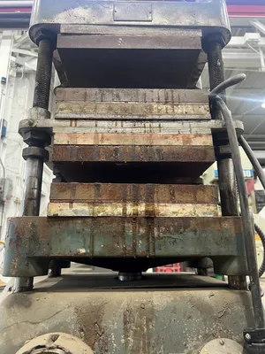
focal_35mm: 26
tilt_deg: +17.1
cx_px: 132
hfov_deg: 53.1
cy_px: 177
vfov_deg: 67.3
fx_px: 265
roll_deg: +0.4
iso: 125
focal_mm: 5.7
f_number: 1.5
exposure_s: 1/60
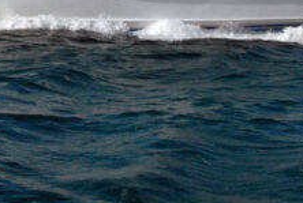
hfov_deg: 17.7
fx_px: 961
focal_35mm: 114
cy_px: -90
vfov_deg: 11.6
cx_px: 49
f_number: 16
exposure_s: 1/1000
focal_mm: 22
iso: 800
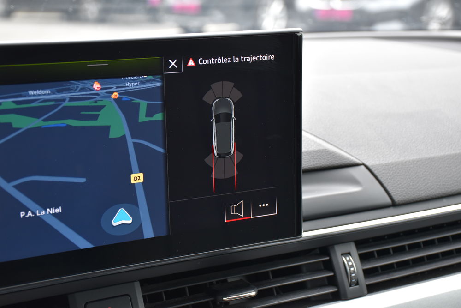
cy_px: 154
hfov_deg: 29.9
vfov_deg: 20.2
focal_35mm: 68
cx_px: 230
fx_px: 864
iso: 400
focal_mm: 45
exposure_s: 1/160
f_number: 6.3
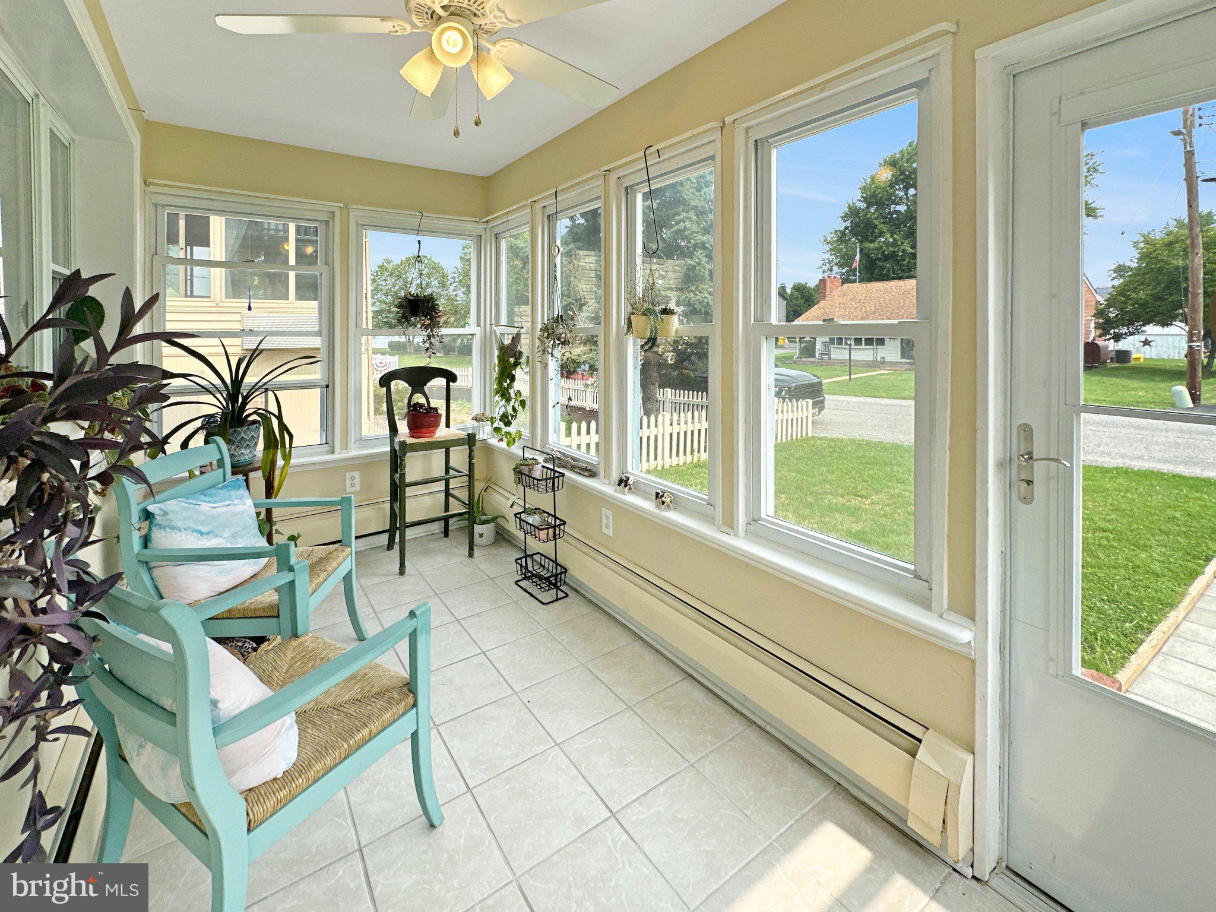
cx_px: 608
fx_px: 492
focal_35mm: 14
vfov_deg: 85.7
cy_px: 456
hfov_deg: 102.1
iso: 40
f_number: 2.2
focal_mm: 2.22
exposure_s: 1/670
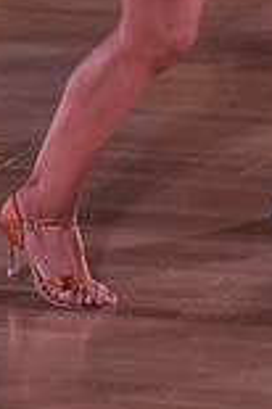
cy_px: -224
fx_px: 3748
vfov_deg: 6.2
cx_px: 308
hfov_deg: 4.1
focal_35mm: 330
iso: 1000
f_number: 4
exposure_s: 1/400
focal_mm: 88
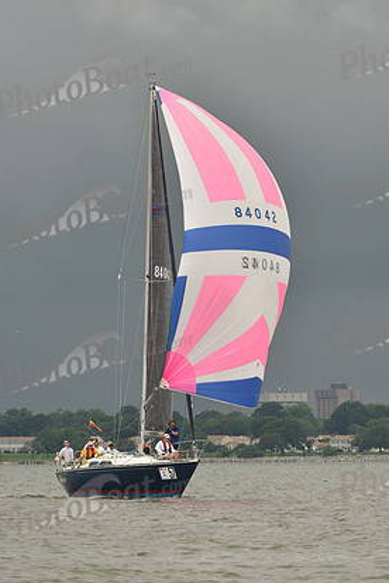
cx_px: 266
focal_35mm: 420
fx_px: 6807
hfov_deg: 3.3
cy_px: 268
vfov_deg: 4.9
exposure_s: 1/1000
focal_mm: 300
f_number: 8
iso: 400
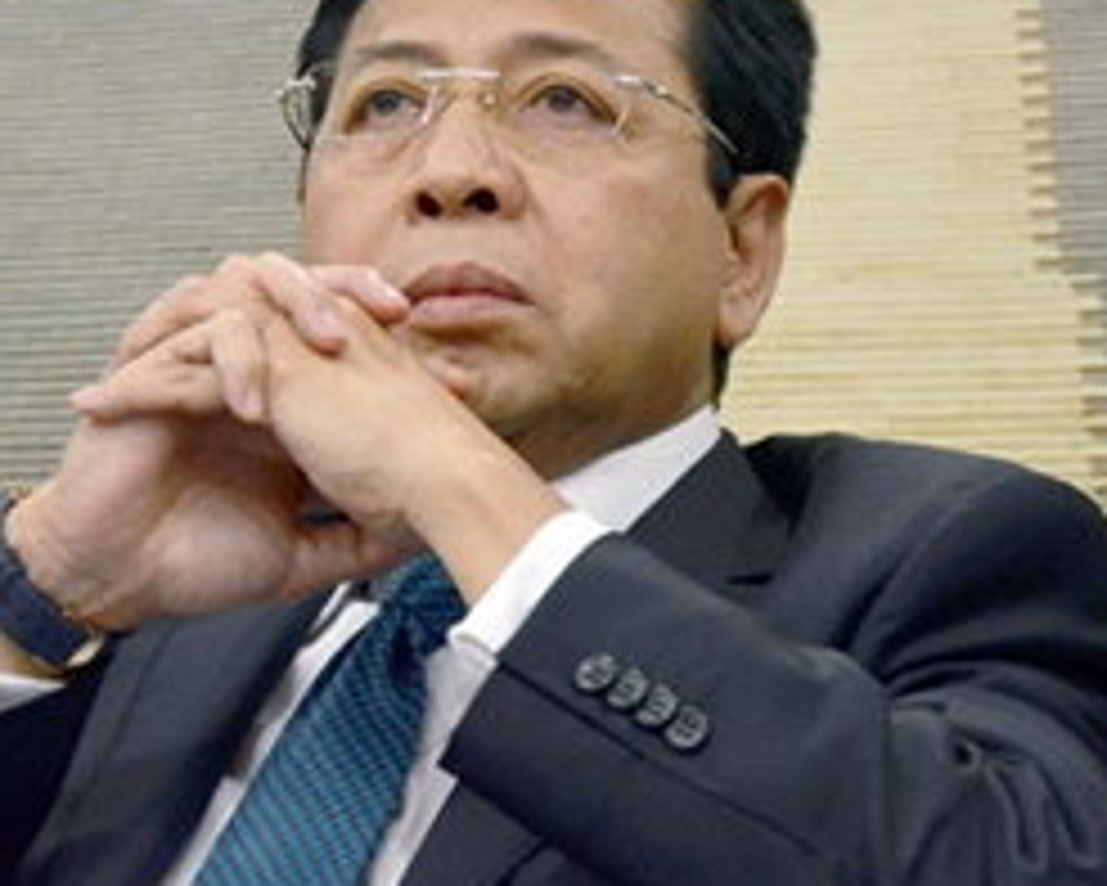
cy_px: 396
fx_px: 5047
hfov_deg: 12.5
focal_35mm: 154
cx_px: 558
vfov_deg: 10.0
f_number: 5.3
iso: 800
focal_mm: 66
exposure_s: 1/80
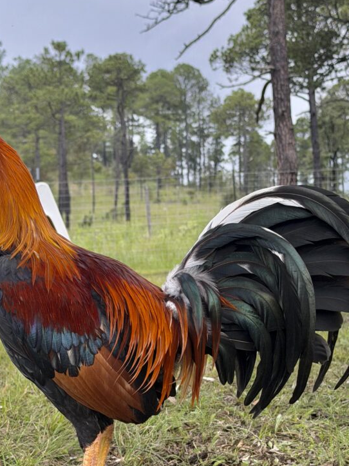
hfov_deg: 21.6
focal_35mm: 68
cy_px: 292
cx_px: 161
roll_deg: +1.8
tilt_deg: -0.2
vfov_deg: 28.5
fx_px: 914
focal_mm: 6.76
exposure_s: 1/687
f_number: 1.78
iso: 80
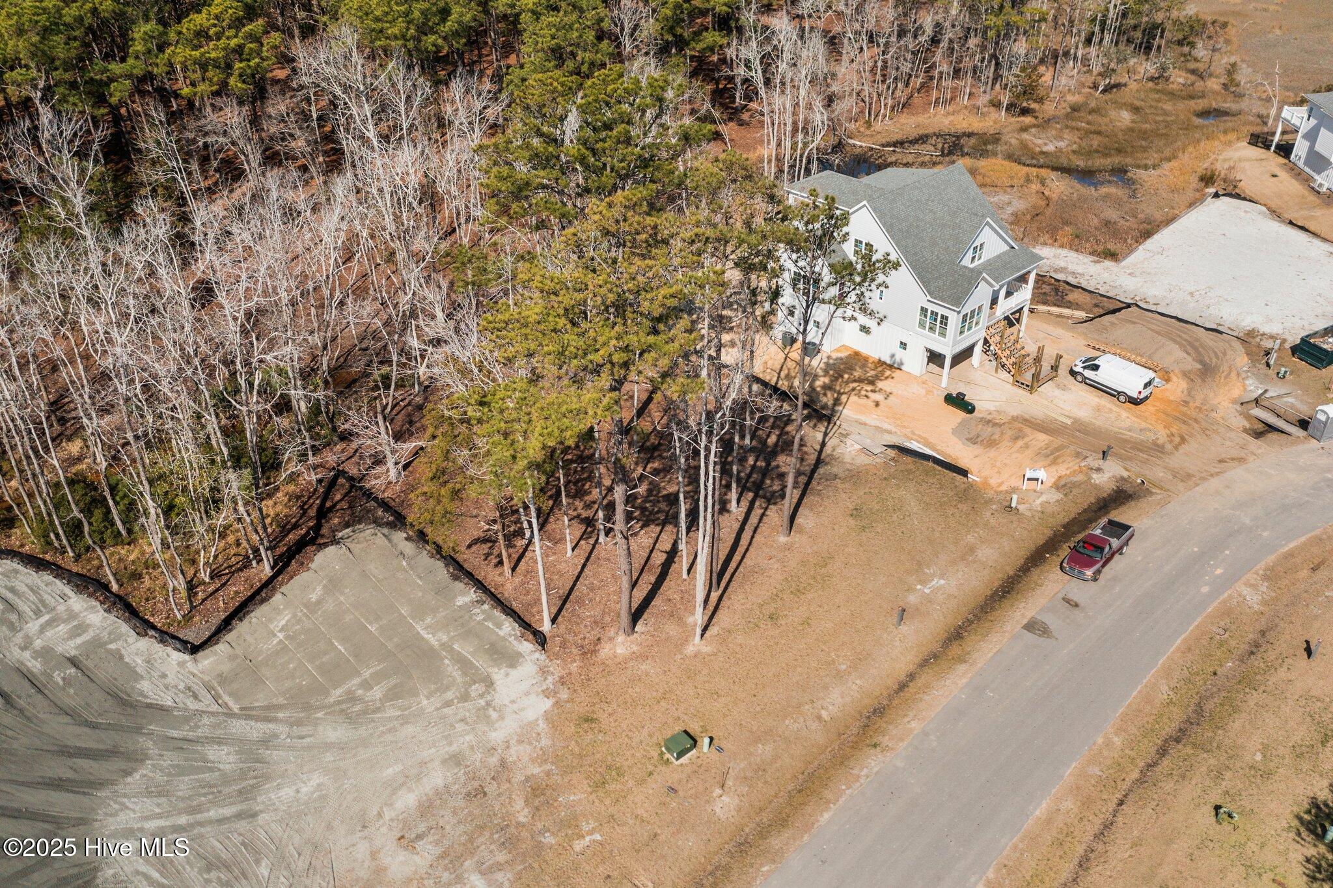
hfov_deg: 65.5
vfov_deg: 46.4
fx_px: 1036
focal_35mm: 28
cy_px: 444
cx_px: 666
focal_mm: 10.26
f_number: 2.8
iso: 100
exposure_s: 1/400
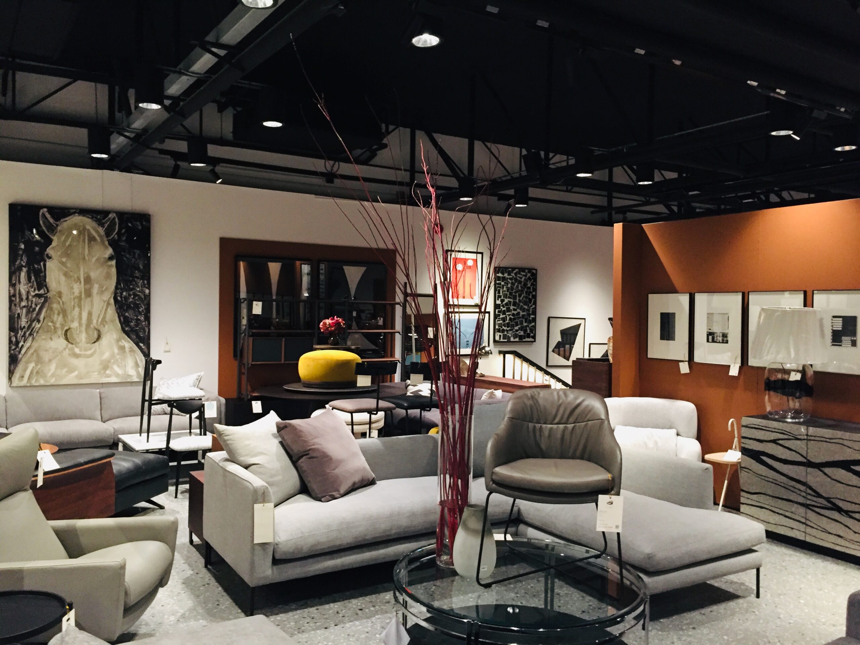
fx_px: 720
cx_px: 430
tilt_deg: -2.9
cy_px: 322
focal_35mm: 29
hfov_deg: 61.7
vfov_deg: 48.2
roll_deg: -1.3
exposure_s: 1/20
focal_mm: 4.15
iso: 250
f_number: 2.2
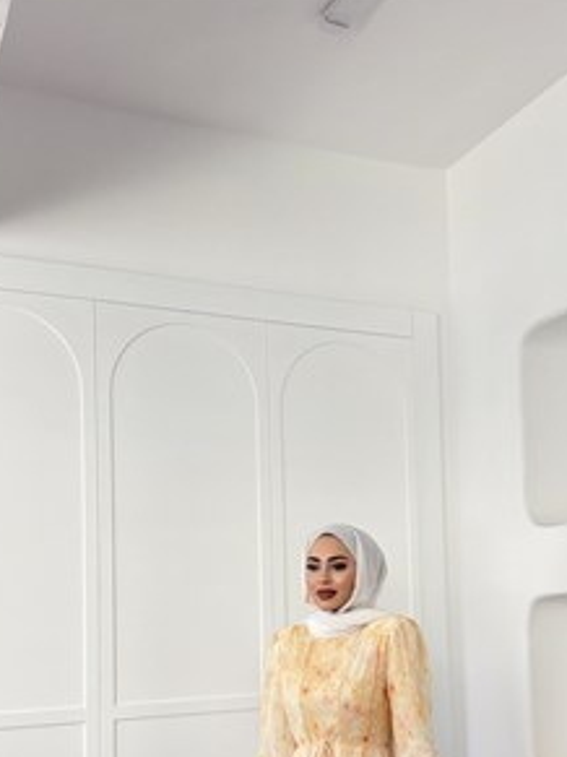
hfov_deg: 32.7
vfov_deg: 39.9
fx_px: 962
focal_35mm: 44
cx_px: 356
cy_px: 675
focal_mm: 6.76
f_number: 1.78
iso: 250
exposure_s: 1/955
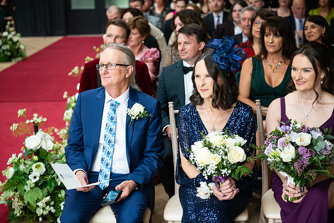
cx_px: 167
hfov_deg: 32.4
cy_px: 112
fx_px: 575
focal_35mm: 62
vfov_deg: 21.9
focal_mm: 62
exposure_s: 1/200
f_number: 3.5
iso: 400
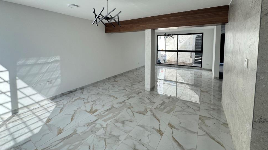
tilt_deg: -3.4
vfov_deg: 65.7
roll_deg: +0.3
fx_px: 114
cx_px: 129
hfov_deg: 99.3
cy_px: 53
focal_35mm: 16
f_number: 2.2
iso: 40
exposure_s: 1/244
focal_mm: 2.22
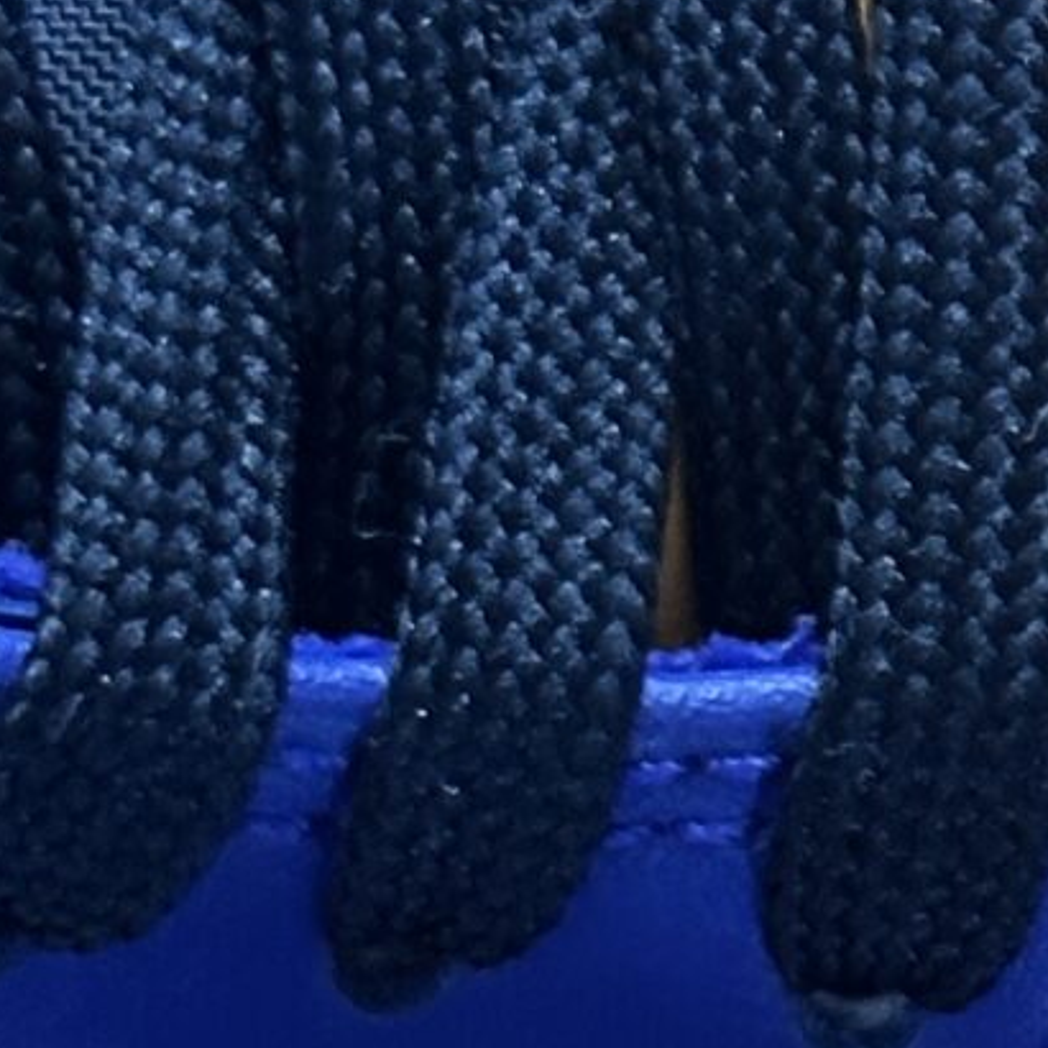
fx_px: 9077
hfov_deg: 6.4
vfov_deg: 6.5
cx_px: 2030
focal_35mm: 265
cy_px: 1725
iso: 200
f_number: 1.78
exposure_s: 1/33
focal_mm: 6.86
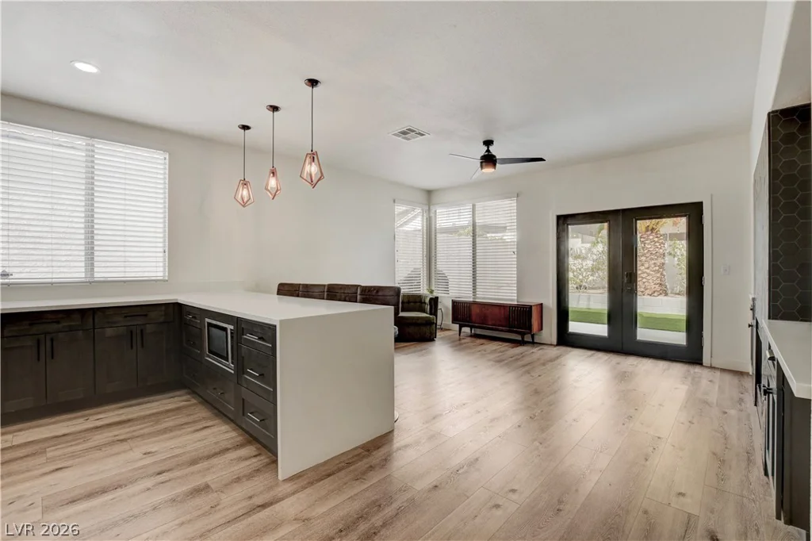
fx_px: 338
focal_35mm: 15
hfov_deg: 100.4
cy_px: 270
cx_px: 406
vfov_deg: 77.3
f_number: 9
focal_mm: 10
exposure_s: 1/160
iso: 400
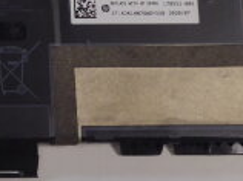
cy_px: 60
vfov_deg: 15.5
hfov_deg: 18.2
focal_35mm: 95
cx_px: -132
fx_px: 666
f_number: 3.3
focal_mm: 4.3
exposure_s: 1/60
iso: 320
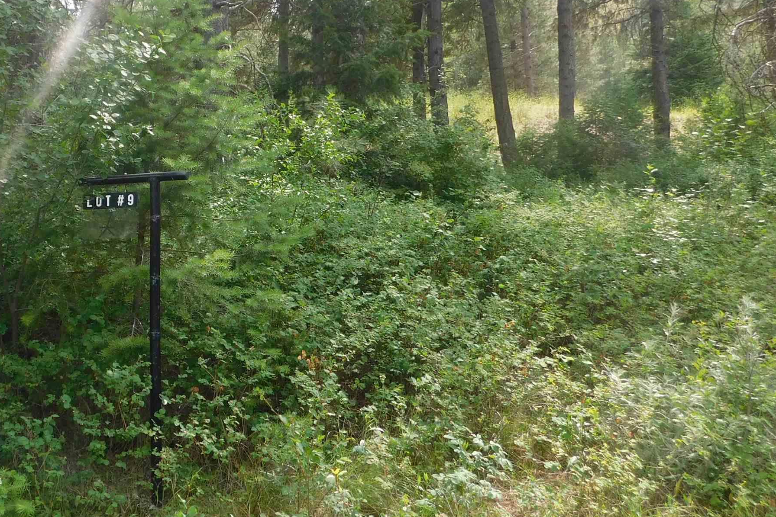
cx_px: 164
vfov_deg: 32.4
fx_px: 884
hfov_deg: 45.2
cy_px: 182
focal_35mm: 41
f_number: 3
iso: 125
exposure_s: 1/400
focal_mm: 4
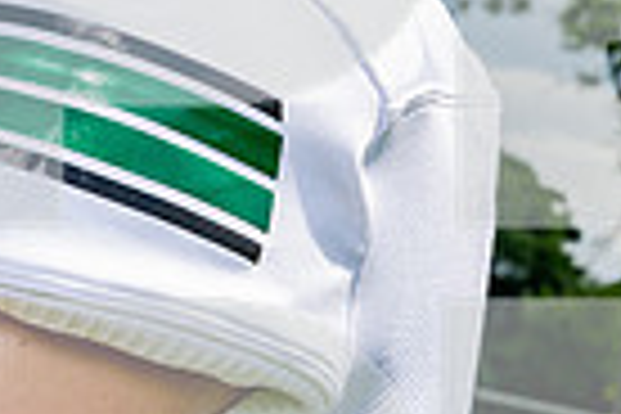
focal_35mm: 202
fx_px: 3484
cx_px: -171
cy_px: -7
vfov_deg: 6.8
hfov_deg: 10.0
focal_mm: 48
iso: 200
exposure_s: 1/250
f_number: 11
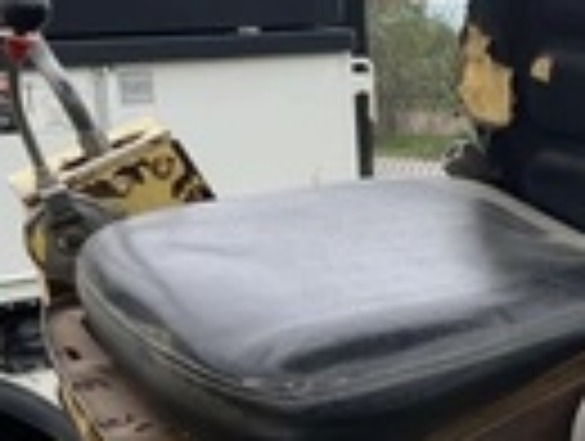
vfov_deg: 18.5
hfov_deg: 22.7
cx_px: 675
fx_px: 1354
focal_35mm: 80
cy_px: 261
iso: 50
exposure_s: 1/1163
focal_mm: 5.1
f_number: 1.6
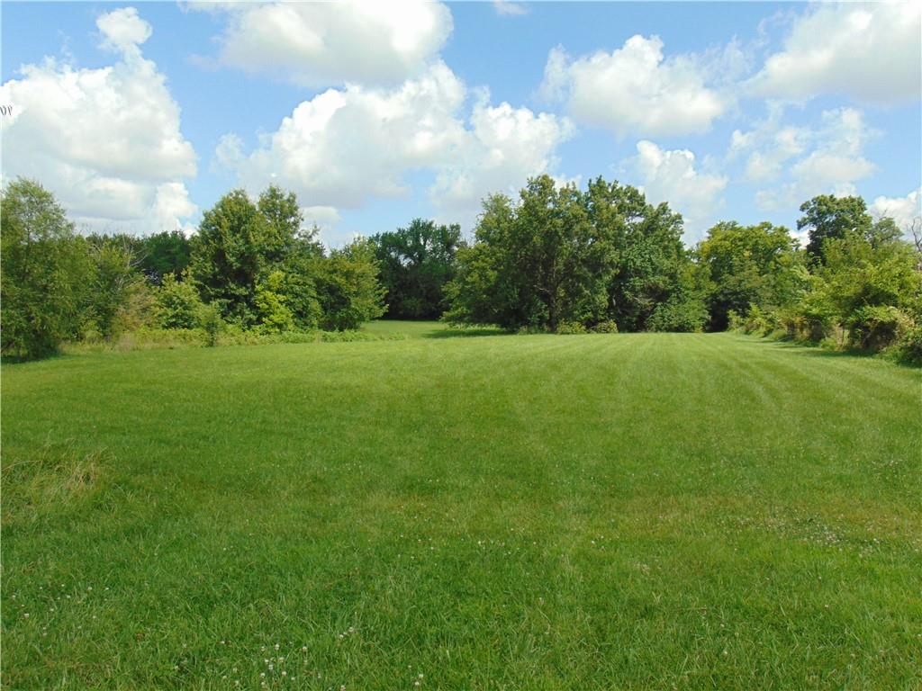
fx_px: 799
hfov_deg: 60.0
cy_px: 346
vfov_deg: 46.8
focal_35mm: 30
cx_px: 461
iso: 80
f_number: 8
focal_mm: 5.4
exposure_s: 1/160
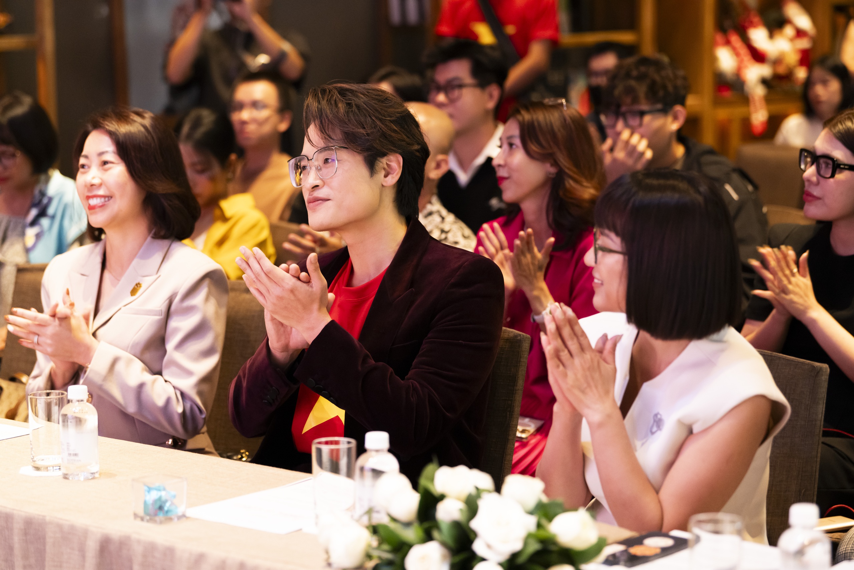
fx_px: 2254
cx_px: 427
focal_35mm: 95
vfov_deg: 14.4
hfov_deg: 21.5
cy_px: 285
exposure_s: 1/100
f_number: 3.2
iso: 2000
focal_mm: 95
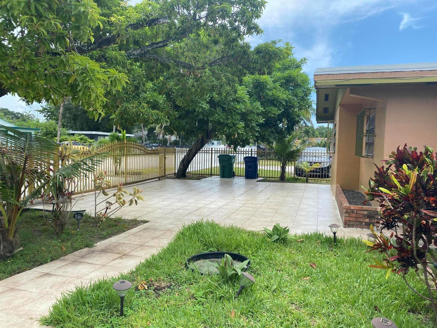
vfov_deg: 53.1
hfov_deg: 67.3
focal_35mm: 26
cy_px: 164
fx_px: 328
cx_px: 218
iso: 32
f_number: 1.8
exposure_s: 1/1016
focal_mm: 4.25
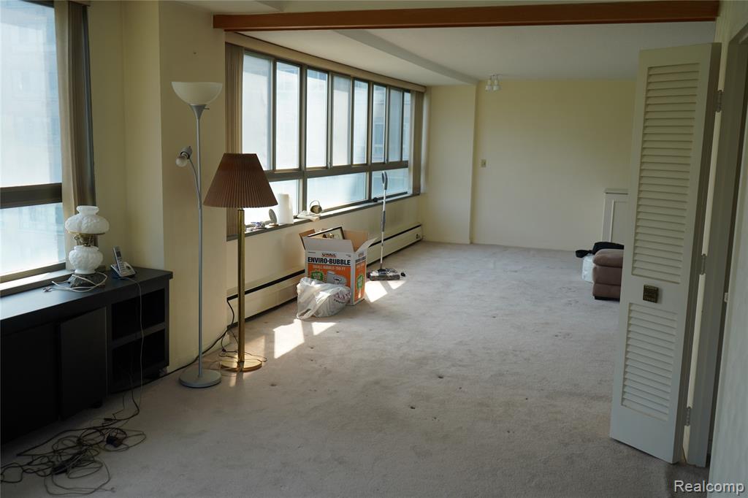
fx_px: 685
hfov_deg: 57.2
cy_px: 249
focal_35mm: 33
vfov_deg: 39.9
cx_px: 374
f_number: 4
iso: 125
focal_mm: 33
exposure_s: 1/160
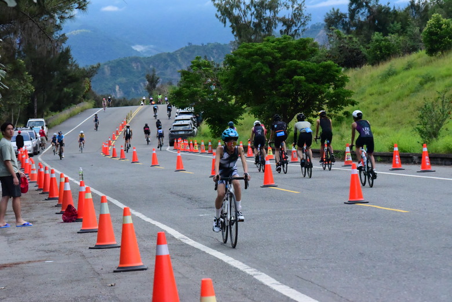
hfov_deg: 14.1
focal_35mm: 145
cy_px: 151
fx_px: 1821
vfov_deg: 9.5
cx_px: 226
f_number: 9
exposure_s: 1/4000
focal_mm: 145
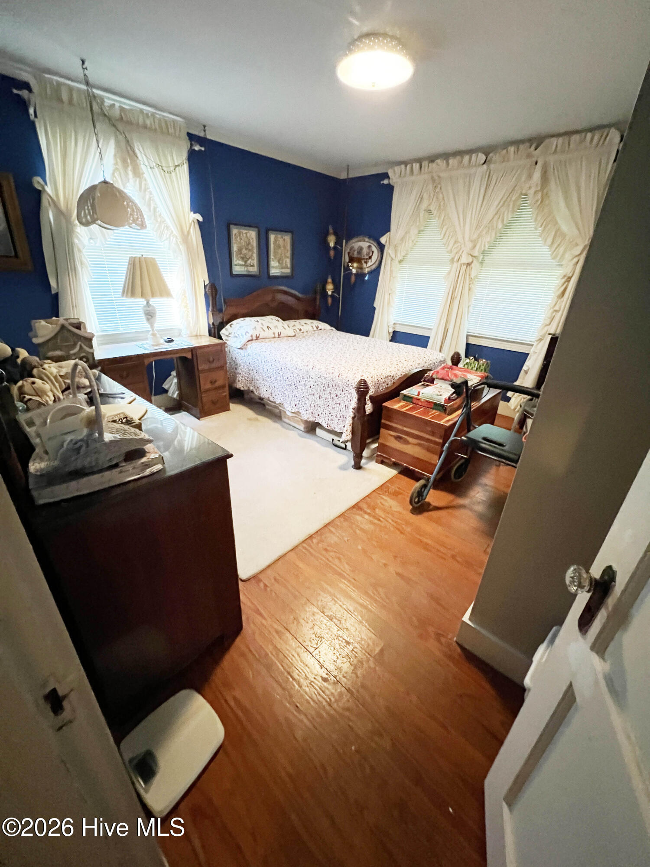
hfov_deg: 89.9
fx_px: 325
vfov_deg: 106.2
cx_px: 325
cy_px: 434
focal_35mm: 13
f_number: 1.8
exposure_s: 1/40
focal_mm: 1.57
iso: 1000
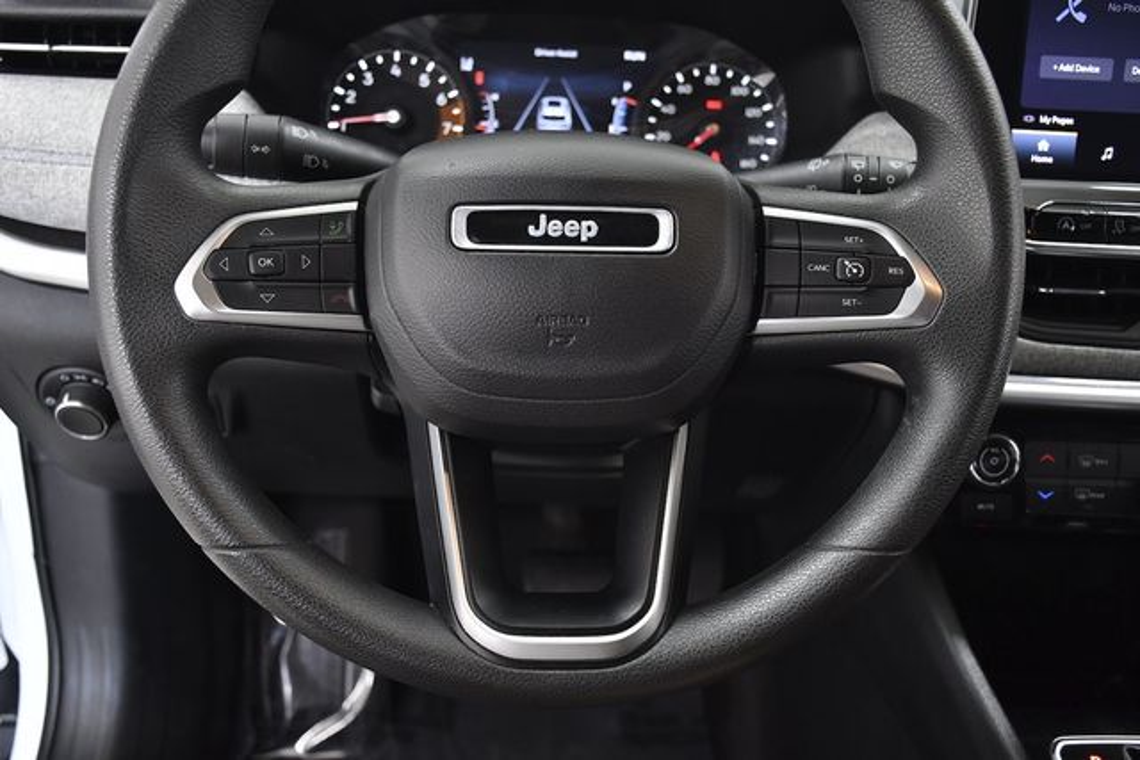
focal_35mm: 36
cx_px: 570
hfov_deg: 53.1
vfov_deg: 36.9
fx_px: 1140
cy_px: 380
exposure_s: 1/200
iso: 1250
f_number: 4
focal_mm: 24
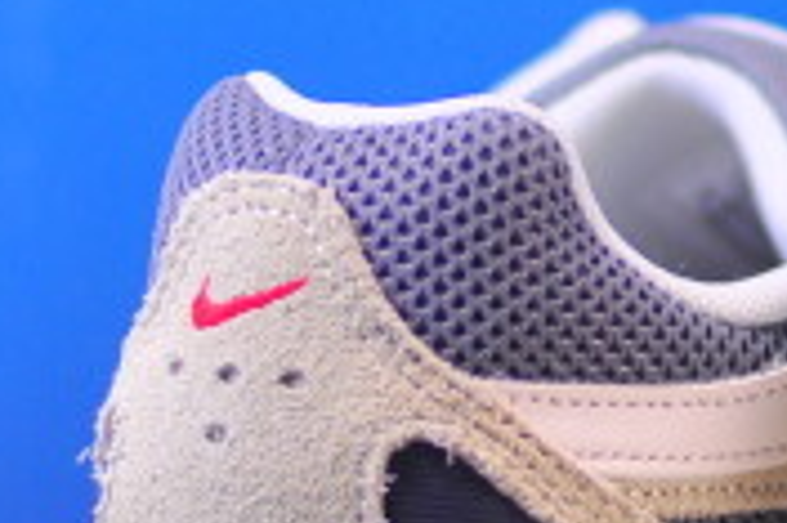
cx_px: 1185
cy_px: 123
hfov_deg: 6.0
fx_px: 7426
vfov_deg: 4.0
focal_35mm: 340
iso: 250
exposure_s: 1/320
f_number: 2
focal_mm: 50
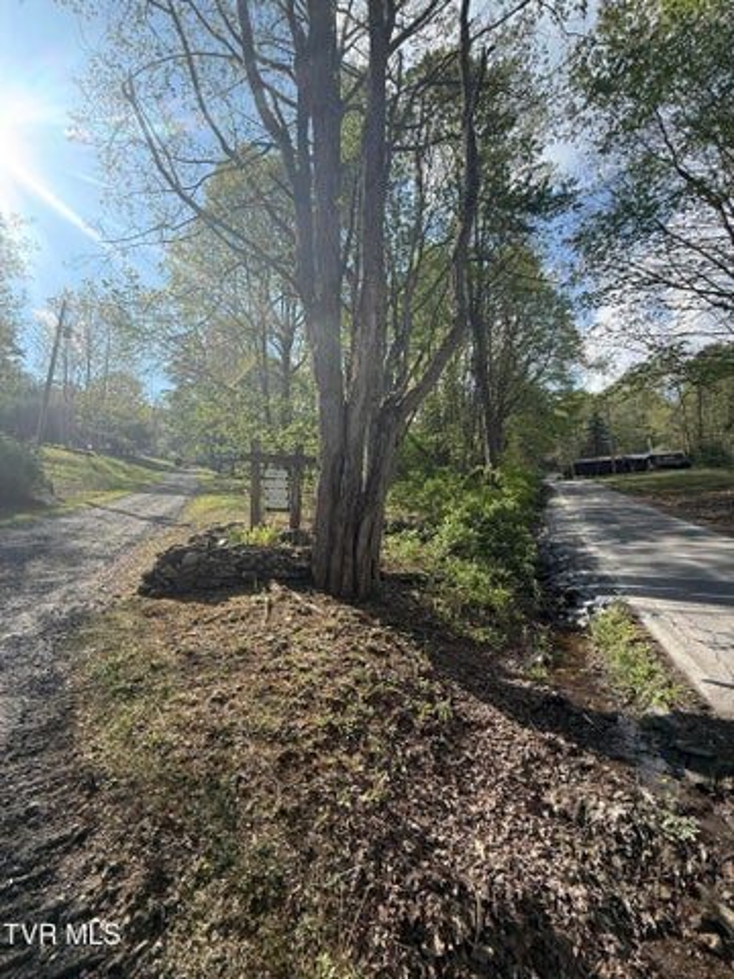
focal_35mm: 14
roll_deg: +2.4
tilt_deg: +5.2
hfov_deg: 85.7
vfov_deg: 102.1
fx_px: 396
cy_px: 490
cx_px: 367
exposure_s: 1/619
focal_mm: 2.22
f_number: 2.2
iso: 50
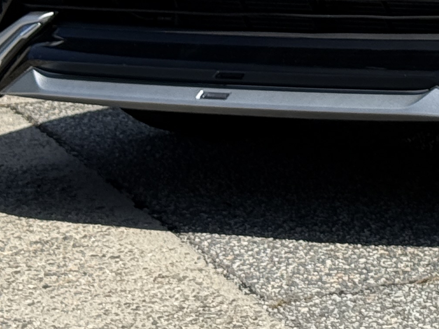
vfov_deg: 7.4
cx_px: 622
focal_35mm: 193
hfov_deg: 10.0
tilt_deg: +2.4
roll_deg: +0.5
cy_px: -309
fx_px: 2447
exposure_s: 1/7143
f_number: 1.78
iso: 100
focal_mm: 6.76
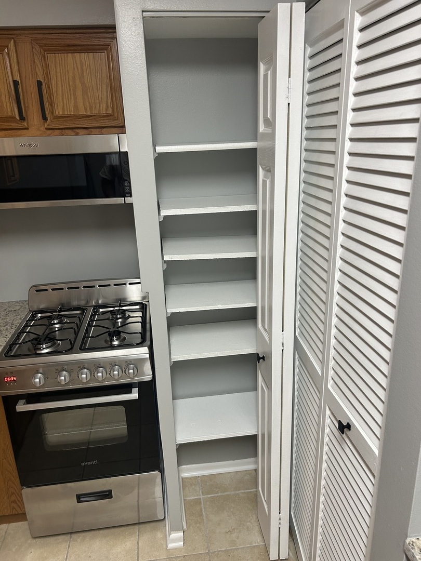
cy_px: 280
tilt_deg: -17.4
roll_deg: +1.3
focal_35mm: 26
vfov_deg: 67.3
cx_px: 210
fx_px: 422
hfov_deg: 53.1
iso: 100
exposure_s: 1/120
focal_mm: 5.7
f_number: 1.5
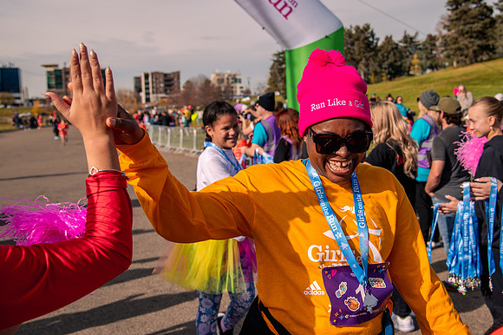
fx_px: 614
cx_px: 291
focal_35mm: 44
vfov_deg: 30.5
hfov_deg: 44.4
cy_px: 141
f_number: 5
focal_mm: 38
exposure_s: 1/1600
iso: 200
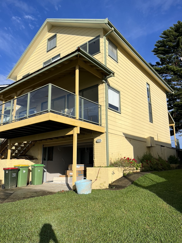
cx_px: 91
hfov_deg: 53.1
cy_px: 122
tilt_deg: +10.8
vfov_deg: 67.3
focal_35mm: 26
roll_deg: +0.6
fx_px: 182
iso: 50
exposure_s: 1/4854
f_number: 1.6
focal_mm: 5.1
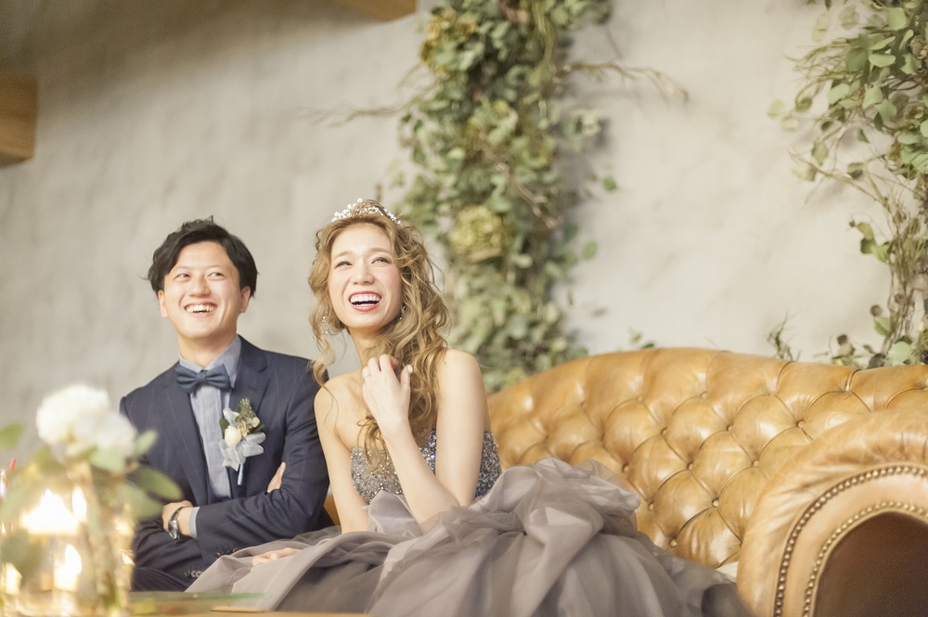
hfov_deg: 39.6
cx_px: 464
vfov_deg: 26.9
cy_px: 308
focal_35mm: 50
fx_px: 1288
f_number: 1.4
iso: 4000
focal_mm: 50
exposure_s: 1/100
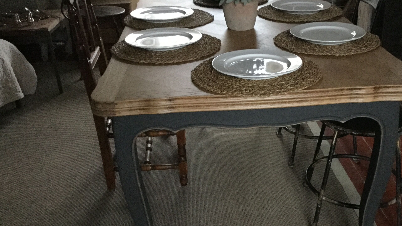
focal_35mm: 43
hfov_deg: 46.9
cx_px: 251
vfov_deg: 27.7
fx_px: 458
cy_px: 129
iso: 320
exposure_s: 1/17
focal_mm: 3.3
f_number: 2.4
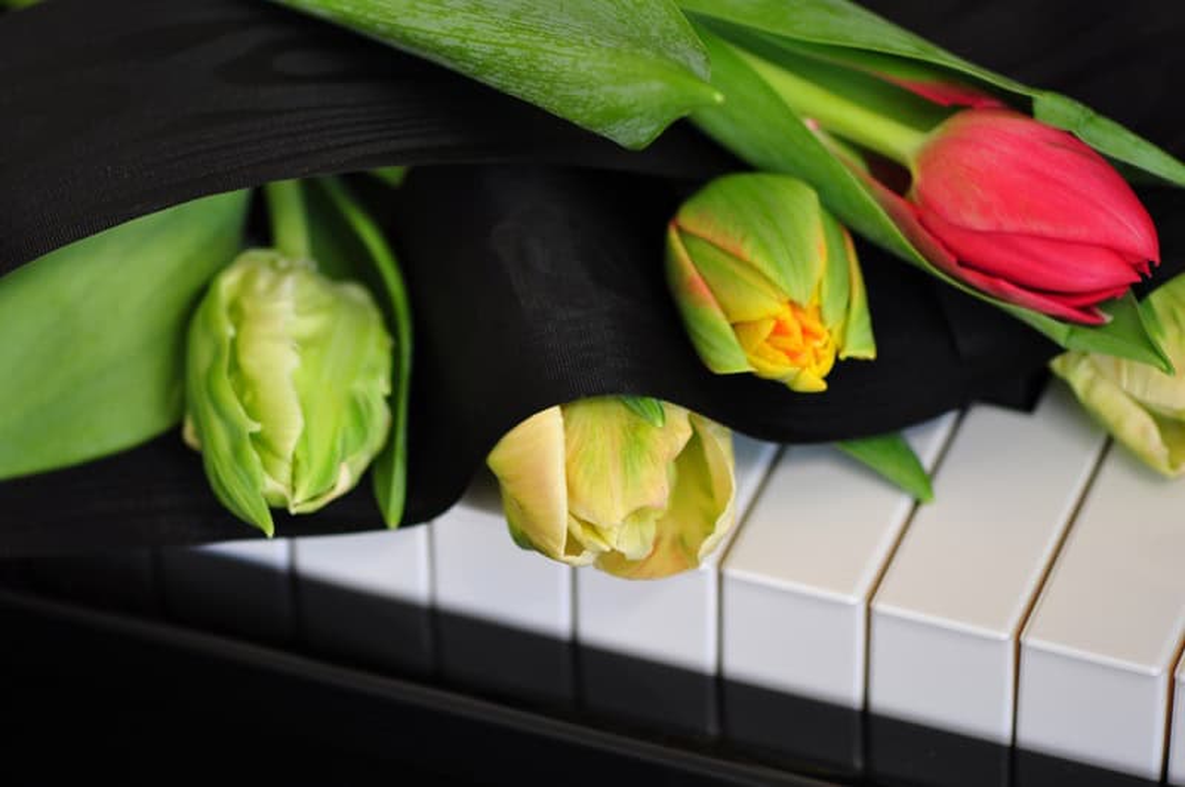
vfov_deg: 8.7
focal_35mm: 158
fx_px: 5177
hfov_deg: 13.1
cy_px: 394
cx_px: 592
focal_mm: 105
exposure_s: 1/30
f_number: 3
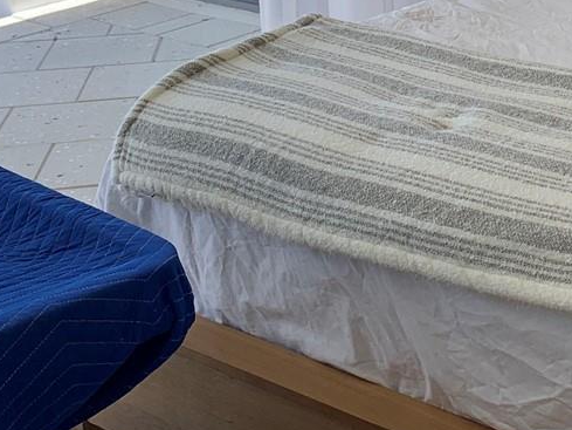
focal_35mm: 85
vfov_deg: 16.5
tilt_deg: -9.9
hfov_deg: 22.0
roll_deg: +0.3
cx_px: 602
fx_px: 1405
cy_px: -110
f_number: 1.8
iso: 25
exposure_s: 1/215
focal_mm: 4.25
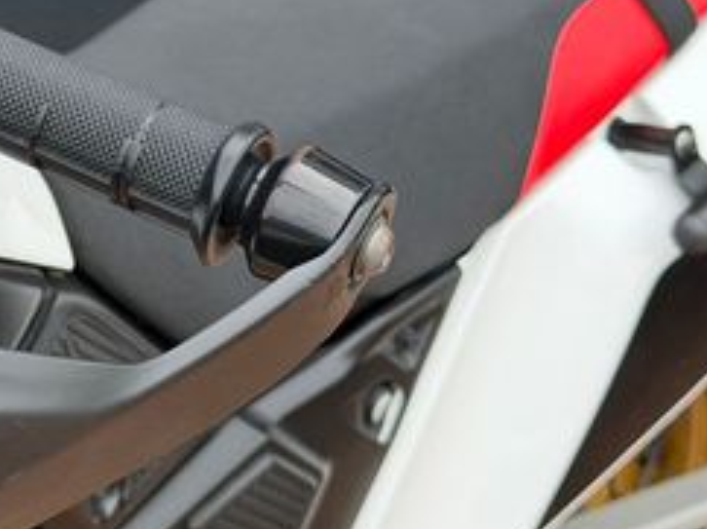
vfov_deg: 11.6
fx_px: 2591
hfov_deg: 15.0
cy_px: 172
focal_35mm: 127
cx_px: -167
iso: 64
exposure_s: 1/1456
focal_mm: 6.76
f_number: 1.78
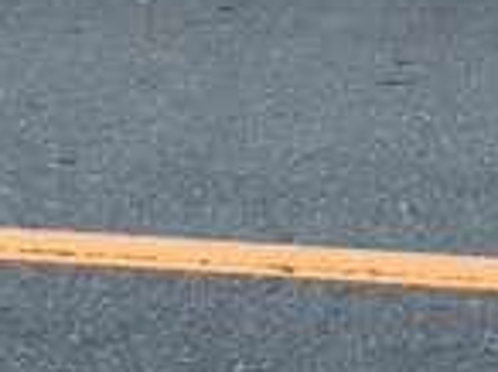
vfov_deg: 6.7
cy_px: -703
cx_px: 894
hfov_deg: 9.3
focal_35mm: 204
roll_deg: -1.1
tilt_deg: +1.8
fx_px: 2930
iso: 32
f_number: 2.2
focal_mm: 4.15
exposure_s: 1/120
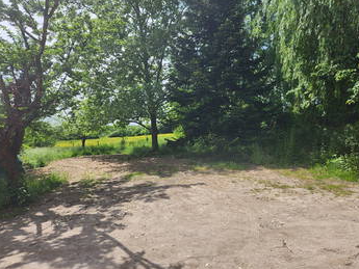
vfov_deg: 56.8
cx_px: 183
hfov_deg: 71.6
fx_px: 249
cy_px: 137
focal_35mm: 24
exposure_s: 1/1038
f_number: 1.8
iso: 20
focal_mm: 5.4
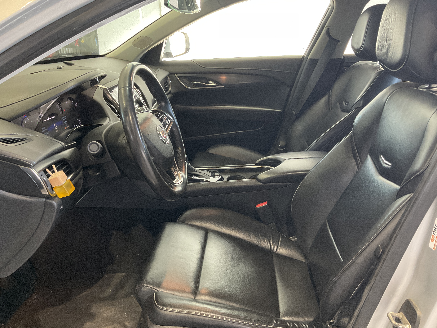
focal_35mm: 29
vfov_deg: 48.2
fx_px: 366
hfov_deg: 61.7
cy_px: 164
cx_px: 218
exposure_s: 1/60
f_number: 1.8
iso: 200
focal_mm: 3
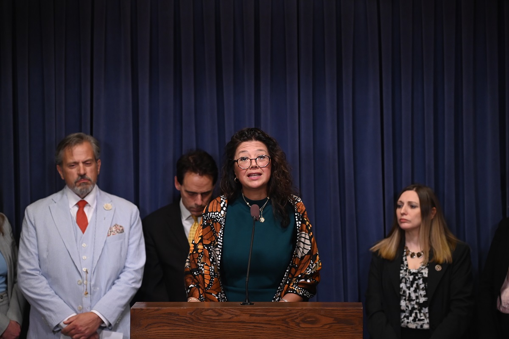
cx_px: 254
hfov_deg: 15.2
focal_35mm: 135
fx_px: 1909
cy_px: 170
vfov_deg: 10.2
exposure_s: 1/500
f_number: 3.2
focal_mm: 135
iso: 3200
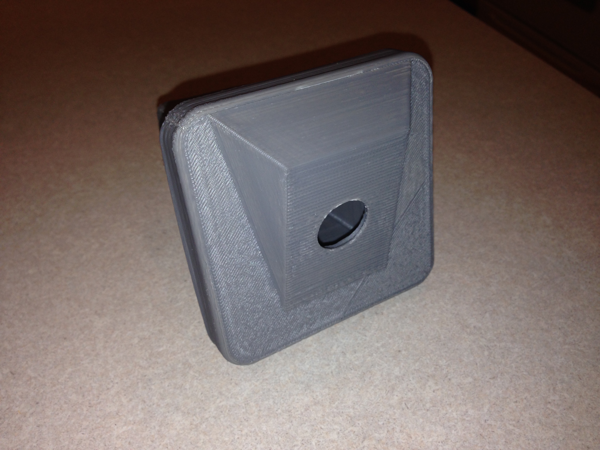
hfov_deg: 55.4
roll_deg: +0.8
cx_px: 300
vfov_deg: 42.9
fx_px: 572
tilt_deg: -42.0
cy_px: 225
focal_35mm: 33
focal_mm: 4.12
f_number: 2.4
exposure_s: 1/91
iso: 50
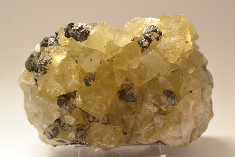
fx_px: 392
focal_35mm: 60
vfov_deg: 22.6
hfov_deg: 33.4
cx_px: 118
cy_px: 78
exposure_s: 1/25
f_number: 6.3
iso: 100
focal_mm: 40
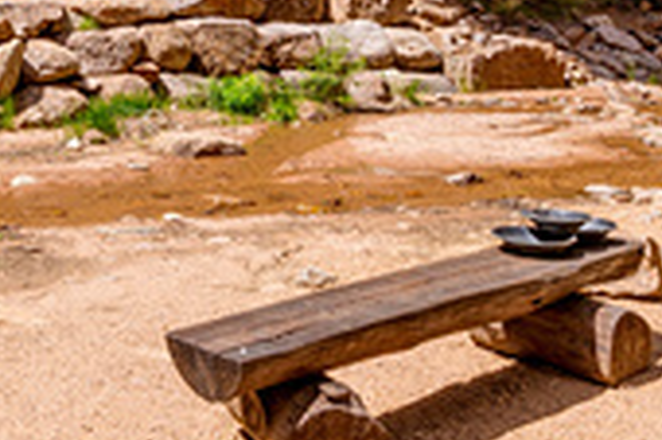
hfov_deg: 32.5
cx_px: -86
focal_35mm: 53
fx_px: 974
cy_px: -214
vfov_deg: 21.5
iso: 100
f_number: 16
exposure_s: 1/40
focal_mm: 15
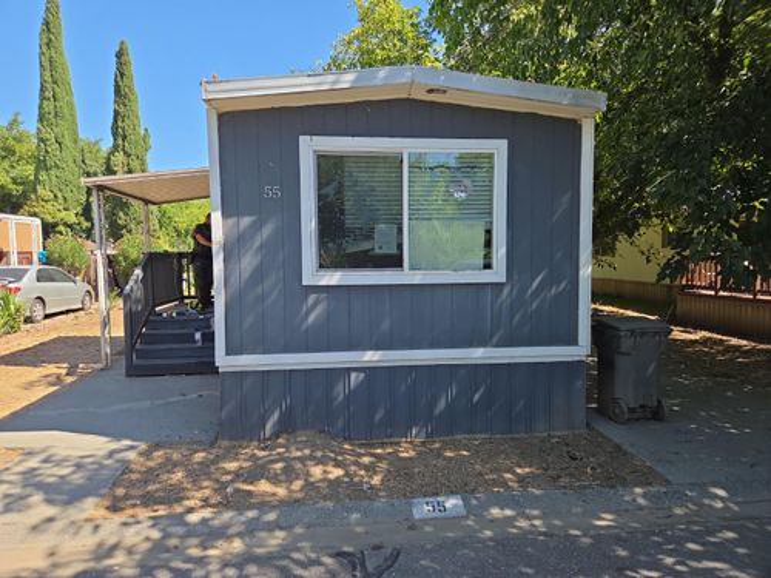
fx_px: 512
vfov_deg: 58.9
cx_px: 386
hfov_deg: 73.9
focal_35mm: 23
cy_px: 289
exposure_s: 1/583
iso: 25
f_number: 1.8
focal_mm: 5.4
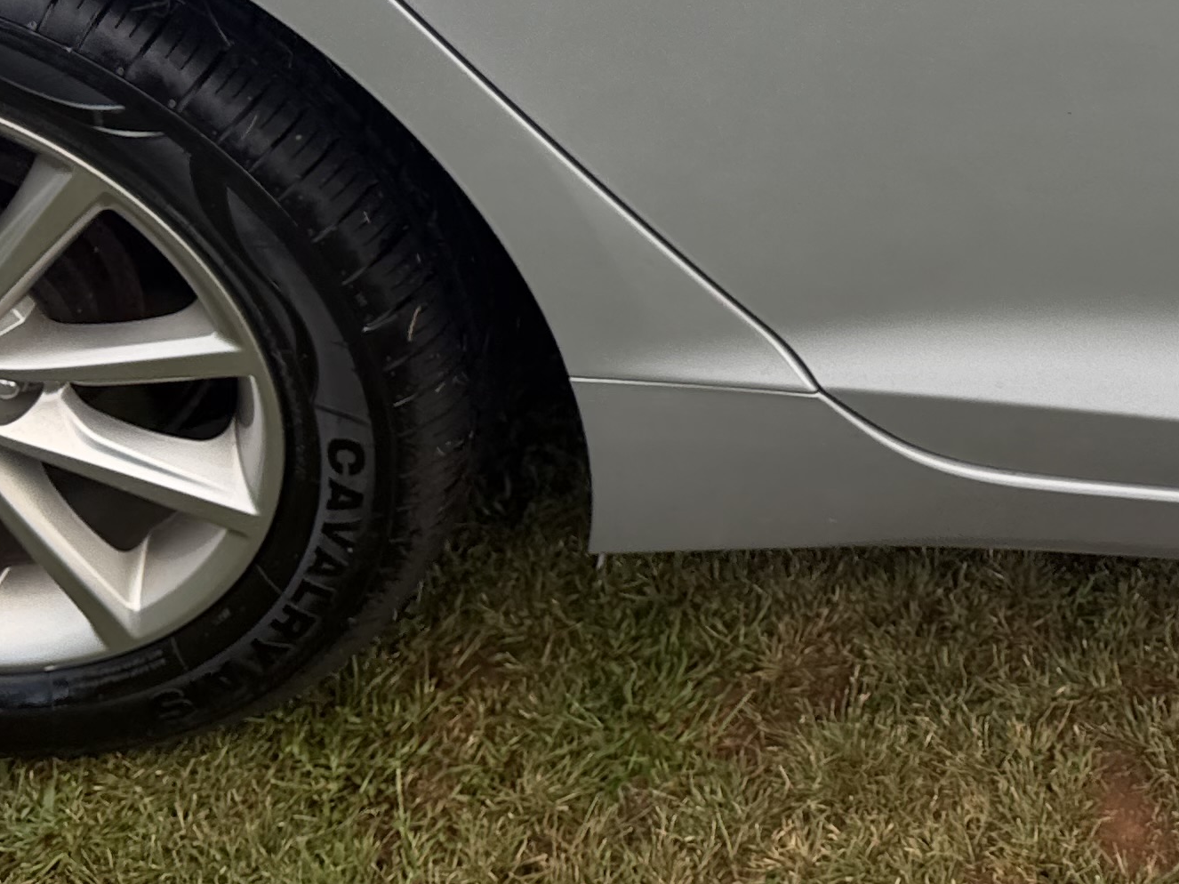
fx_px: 2486
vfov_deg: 19.3
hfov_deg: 25.4
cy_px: -96
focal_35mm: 73
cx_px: 1178
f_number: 1.78
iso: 80
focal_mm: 6.76
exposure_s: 1/1060
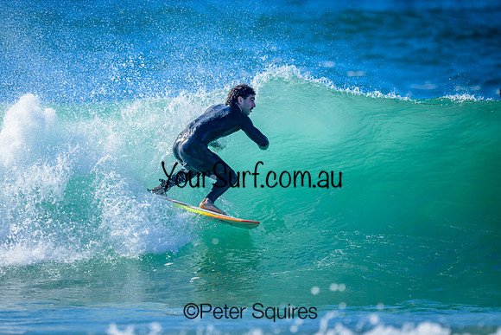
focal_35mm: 1015
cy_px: 141
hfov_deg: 2.0
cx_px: 183
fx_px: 14132
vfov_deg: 1.4
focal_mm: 800
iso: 320
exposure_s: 1/2000
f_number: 6.3
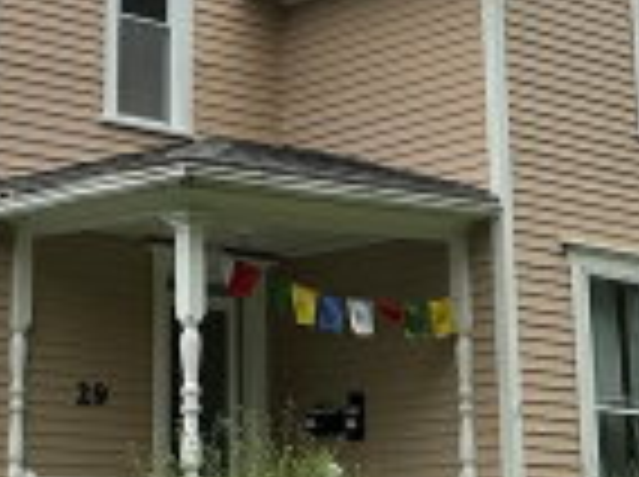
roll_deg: -0.2
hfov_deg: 19.4
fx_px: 1861
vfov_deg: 14.5
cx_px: 189
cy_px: 81
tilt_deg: +15.7
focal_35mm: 101
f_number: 1.8
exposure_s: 1/829
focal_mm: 3
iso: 25
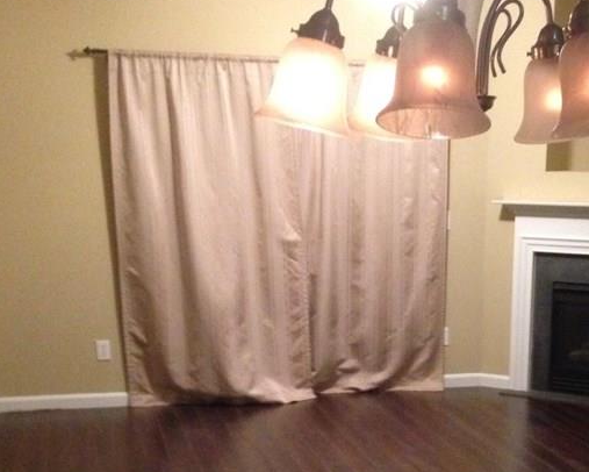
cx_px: 404
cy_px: 429
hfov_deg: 28.9
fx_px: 1134
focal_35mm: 65
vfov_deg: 22.9
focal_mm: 4.12
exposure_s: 1/15
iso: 640
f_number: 2.4
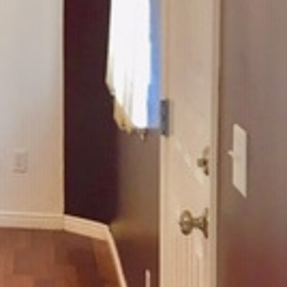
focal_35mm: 122
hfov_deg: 12.5
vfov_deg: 14.2
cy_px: 45
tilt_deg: -6.3
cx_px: -293
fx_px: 1144
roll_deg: +1.9
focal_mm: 4.15
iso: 64
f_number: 2.2
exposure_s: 1/30
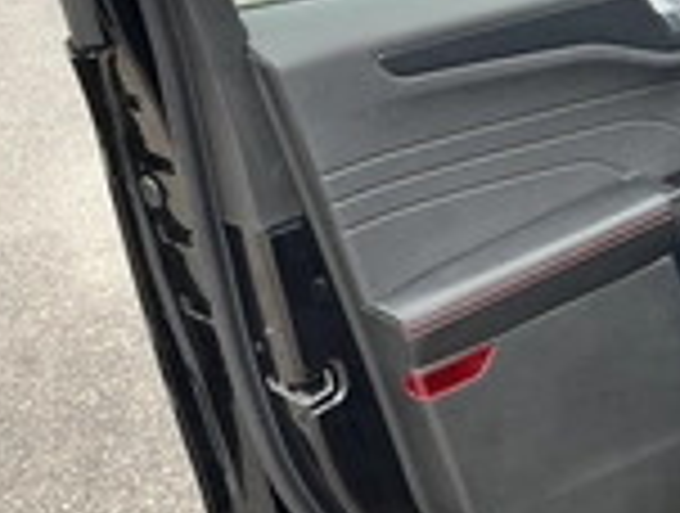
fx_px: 1457
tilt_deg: -21.1
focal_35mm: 74
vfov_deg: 19.8
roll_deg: +0.2
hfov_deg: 23.8
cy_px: 130
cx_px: 829
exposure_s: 1/122
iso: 25
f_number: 1.8
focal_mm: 3
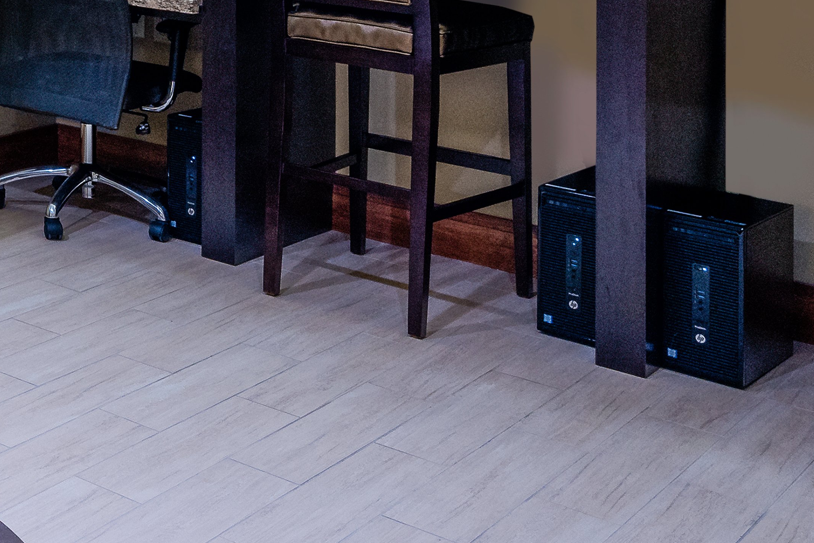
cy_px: -51
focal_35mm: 53
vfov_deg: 23.9
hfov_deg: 33.2
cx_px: -63
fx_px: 1199
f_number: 10
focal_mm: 19
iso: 400
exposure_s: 1/1.67
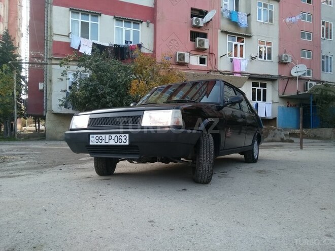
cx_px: 168
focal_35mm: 21
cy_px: 126
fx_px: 203
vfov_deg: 63.4
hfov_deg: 79.0
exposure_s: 1/187
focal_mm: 3.57
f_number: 2
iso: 100
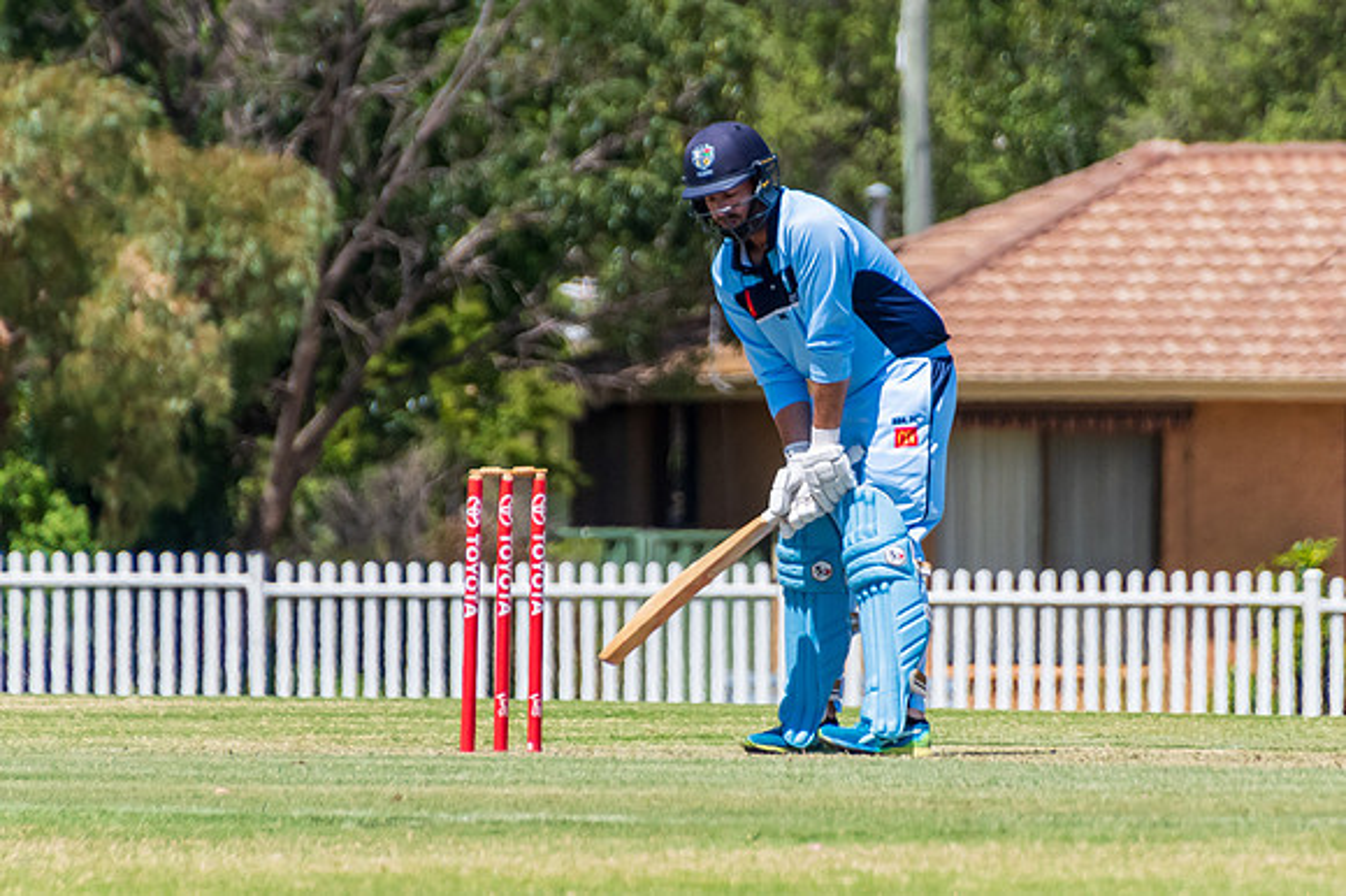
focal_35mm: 982
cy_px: 345
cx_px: 763
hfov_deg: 2.1
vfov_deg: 1.4
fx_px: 36710
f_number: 6.3
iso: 400
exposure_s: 1/2500
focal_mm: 400
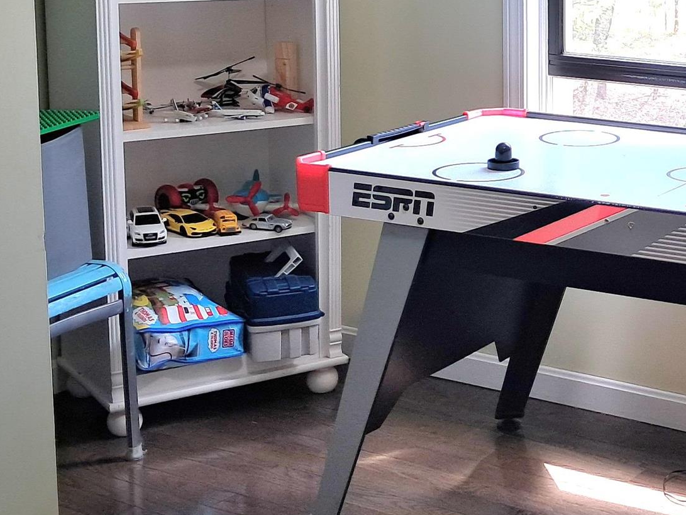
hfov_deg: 24.6
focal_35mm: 76
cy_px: 109
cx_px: 660
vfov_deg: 19.2
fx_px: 1507
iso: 50
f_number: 1.8
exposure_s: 1/50
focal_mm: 4
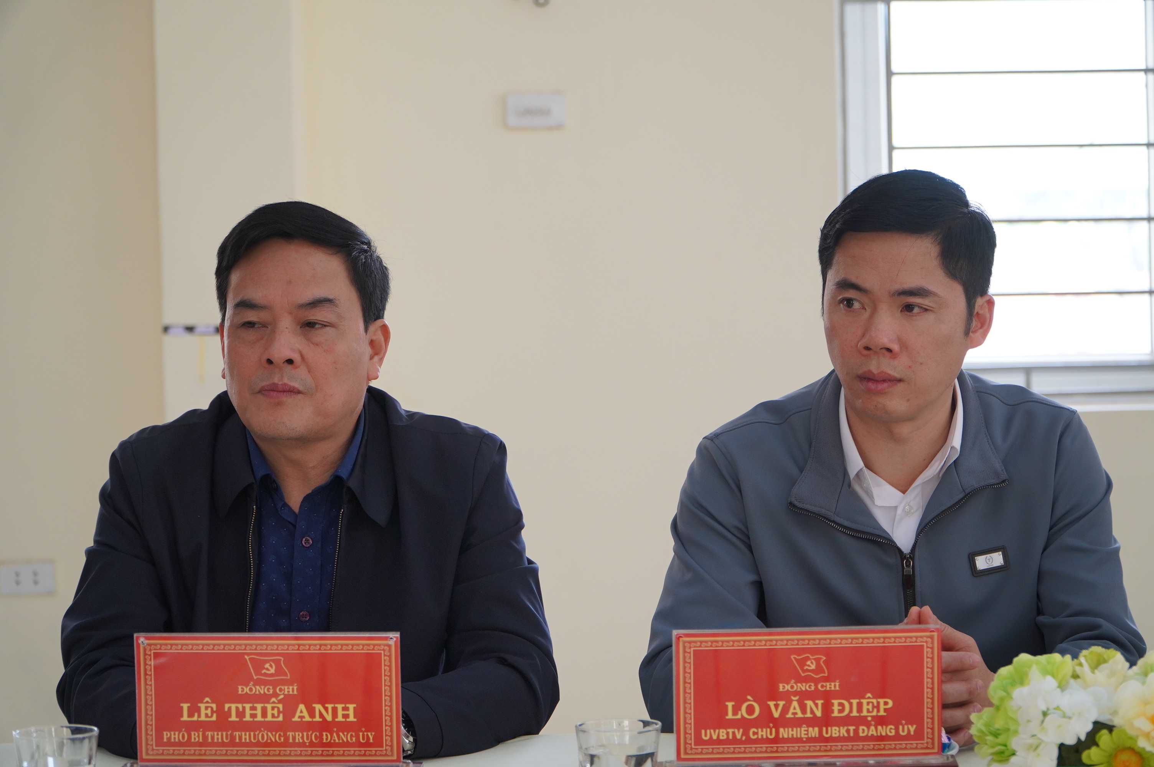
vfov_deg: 14.4
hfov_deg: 21.6
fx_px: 3027
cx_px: 577
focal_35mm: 94
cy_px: 384
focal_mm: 63
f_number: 4
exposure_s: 1/160
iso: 640
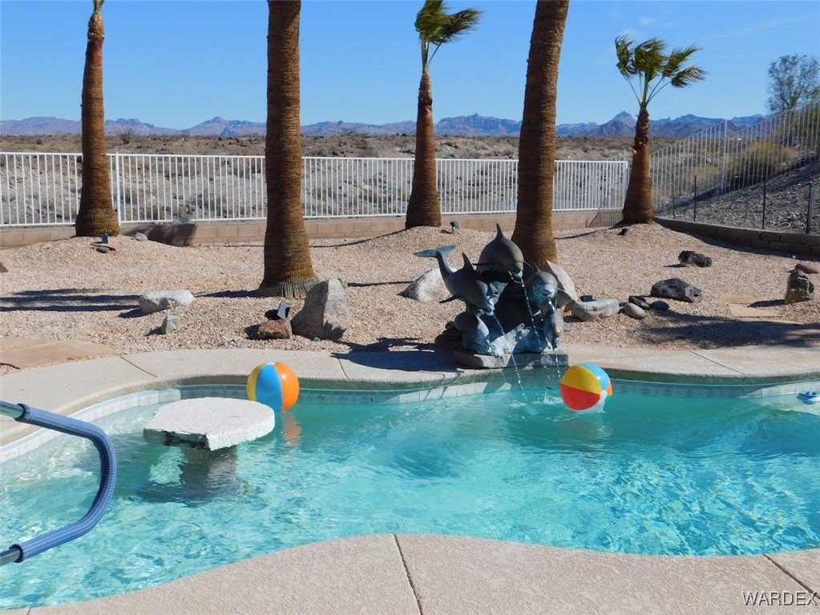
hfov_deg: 46.8
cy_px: 308
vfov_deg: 36.0
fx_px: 947
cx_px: 410
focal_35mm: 40
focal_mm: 7.1
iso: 125
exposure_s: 1/500
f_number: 7.2
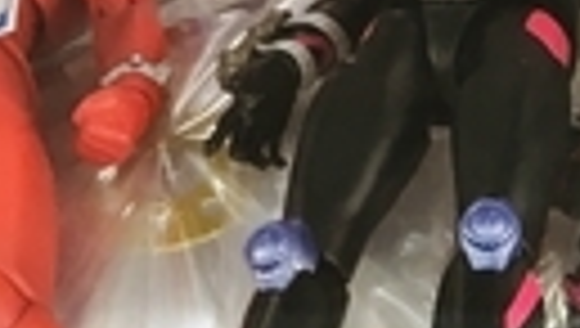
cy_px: 281
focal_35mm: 157
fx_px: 2418
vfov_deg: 7.7
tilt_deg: -49.6
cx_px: 958
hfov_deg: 12.7
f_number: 2.2
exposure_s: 1/30
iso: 25
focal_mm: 4.15
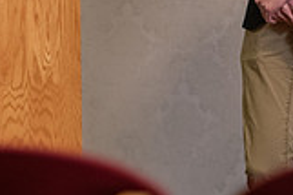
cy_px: -121
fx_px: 3960
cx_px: -104
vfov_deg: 2.8
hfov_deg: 4.2
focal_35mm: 487
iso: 2500
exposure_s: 1/200
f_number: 3.2
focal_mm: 135
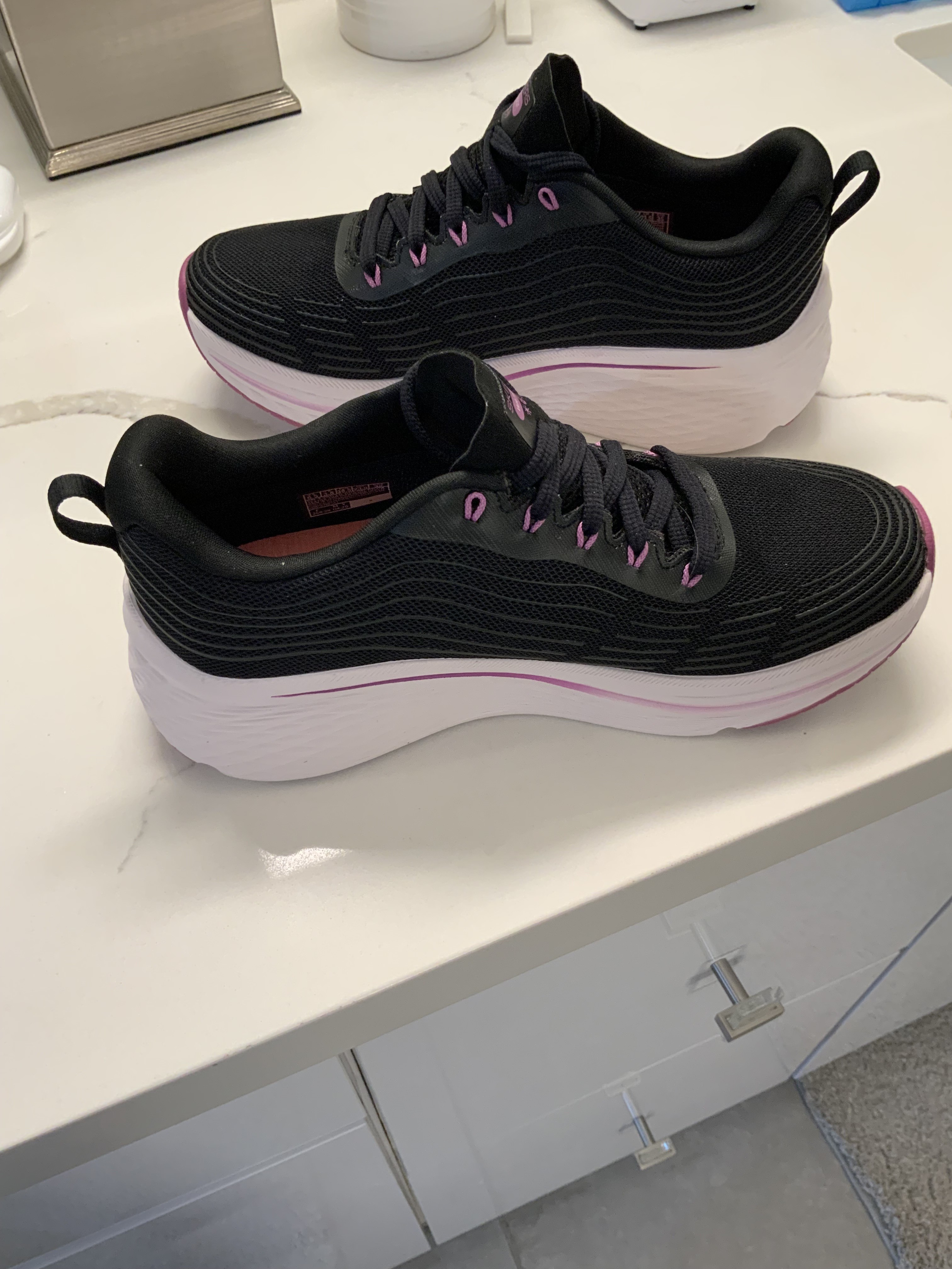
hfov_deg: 48.2
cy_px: 634
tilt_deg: -54.5
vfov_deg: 61.7
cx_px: 476
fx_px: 1063
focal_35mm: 29
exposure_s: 1/60
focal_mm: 3
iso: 100
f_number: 1.8
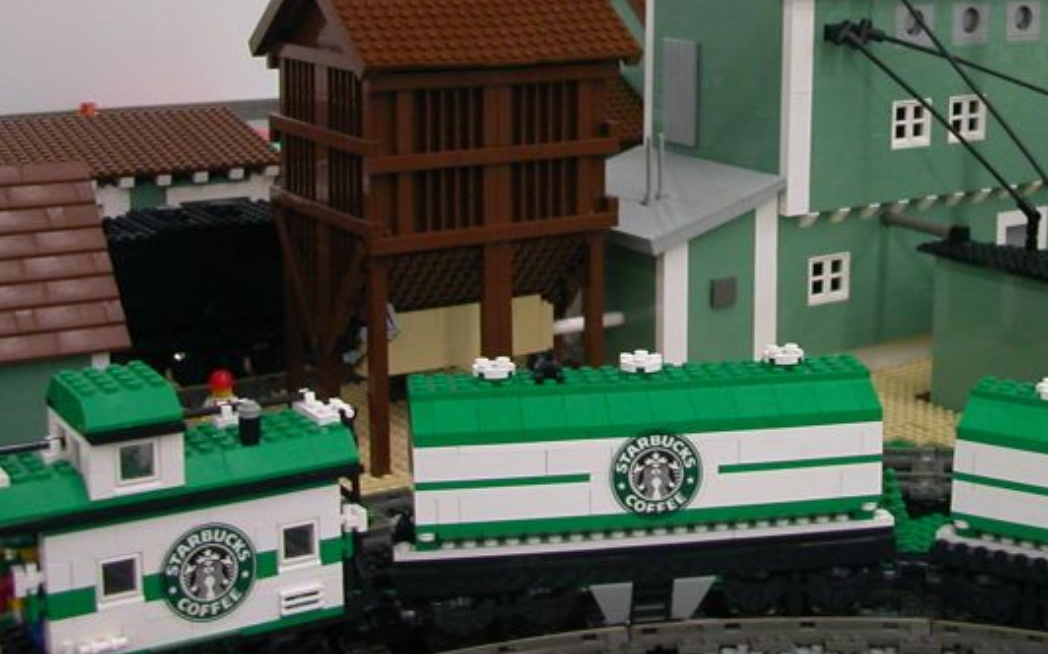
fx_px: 1684
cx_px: 756
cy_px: 83
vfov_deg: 21.5
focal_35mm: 59
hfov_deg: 34.0
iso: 100
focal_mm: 5.6
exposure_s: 1/21.6
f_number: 2.7
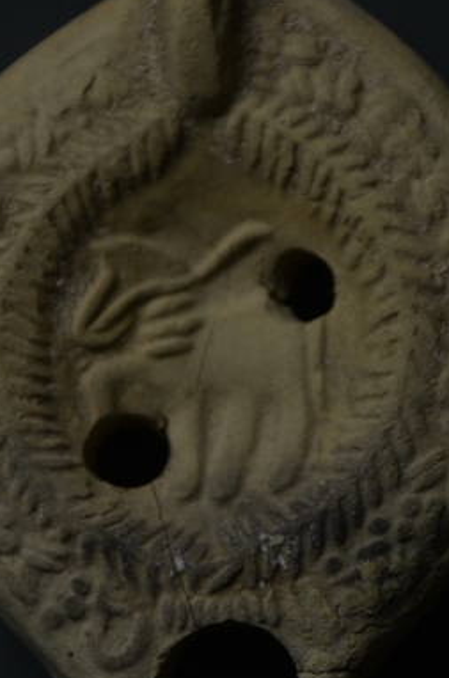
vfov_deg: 3.8
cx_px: 220
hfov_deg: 2.5
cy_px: 399
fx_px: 10298
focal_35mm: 548
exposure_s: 1/60
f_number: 6.3
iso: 1000
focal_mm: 210
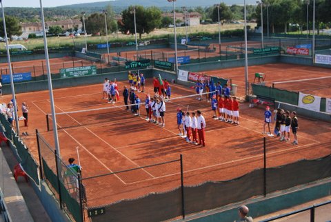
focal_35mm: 48
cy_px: 111
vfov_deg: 28.2
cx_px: 166
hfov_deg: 41.0
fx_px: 442
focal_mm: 32
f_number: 6.3
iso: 100
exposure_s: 1/160
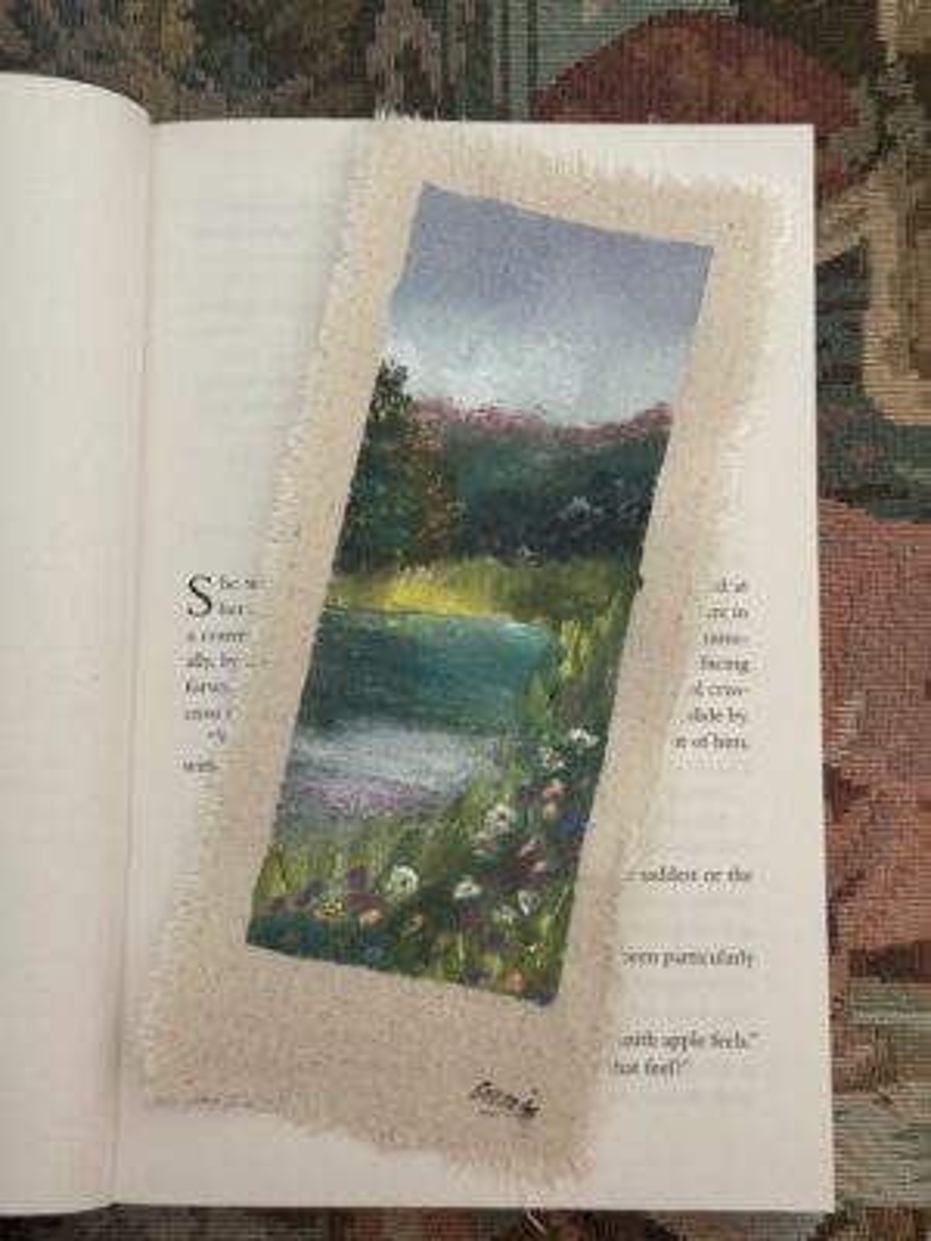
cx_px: 466
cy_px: 620
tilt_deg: -80.8
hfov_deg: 30.3
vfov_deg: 39.7
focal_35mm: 48
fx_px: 1721
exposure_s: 1/58
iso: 250
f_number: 1.78
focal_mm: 6.76
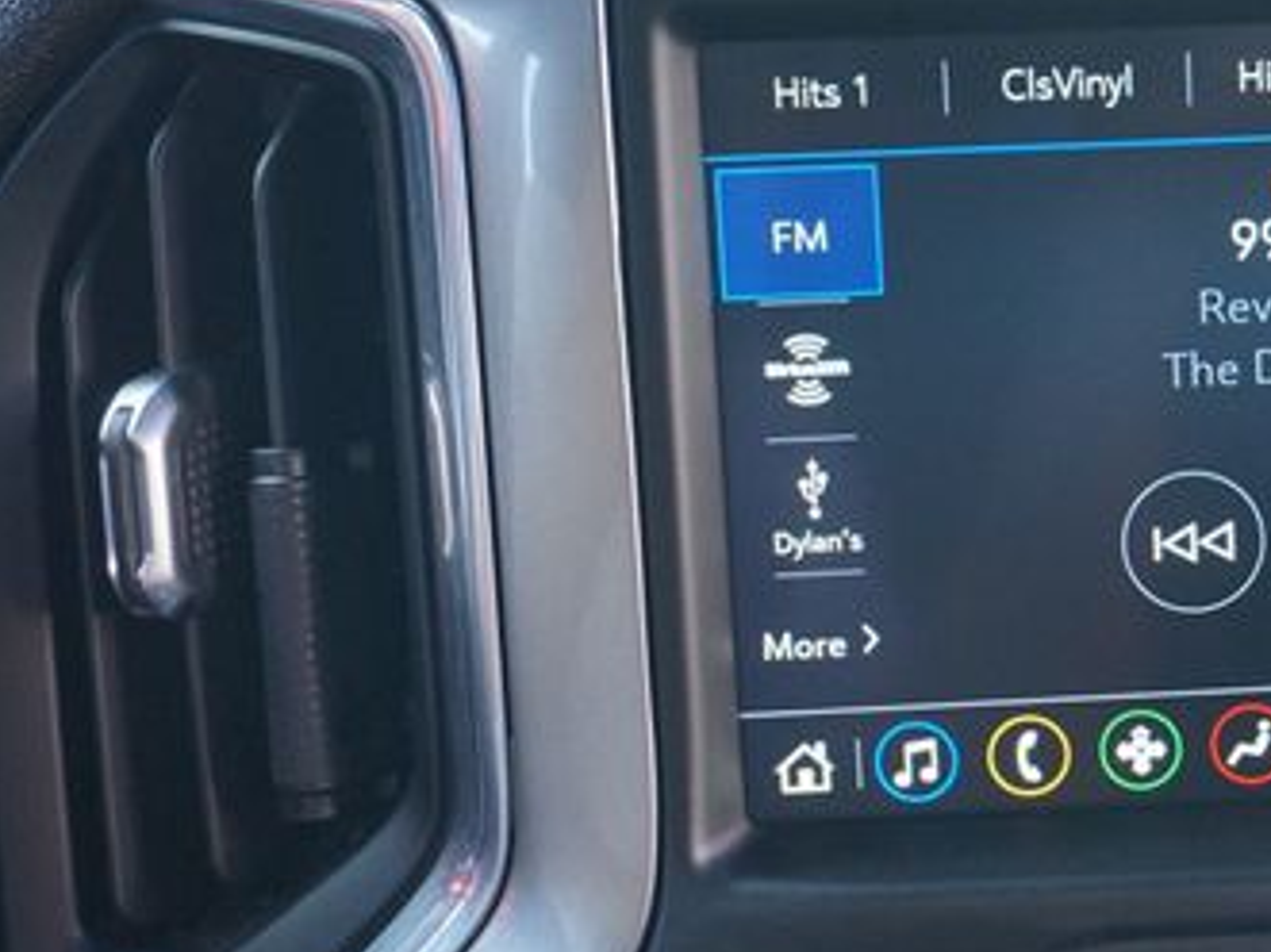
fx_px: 2863
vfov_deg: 18.9
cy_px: 526
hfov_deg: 24.1
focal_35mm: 78
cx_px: 1221
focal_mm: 28
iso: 500
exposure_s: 1/60
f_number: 4.5
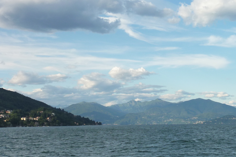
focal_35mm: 63
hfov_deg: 31.4
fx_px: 413
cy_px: 116
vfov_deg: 21.4
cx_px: 174
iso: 125
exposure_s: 1/400
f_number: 4
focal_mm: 5.7
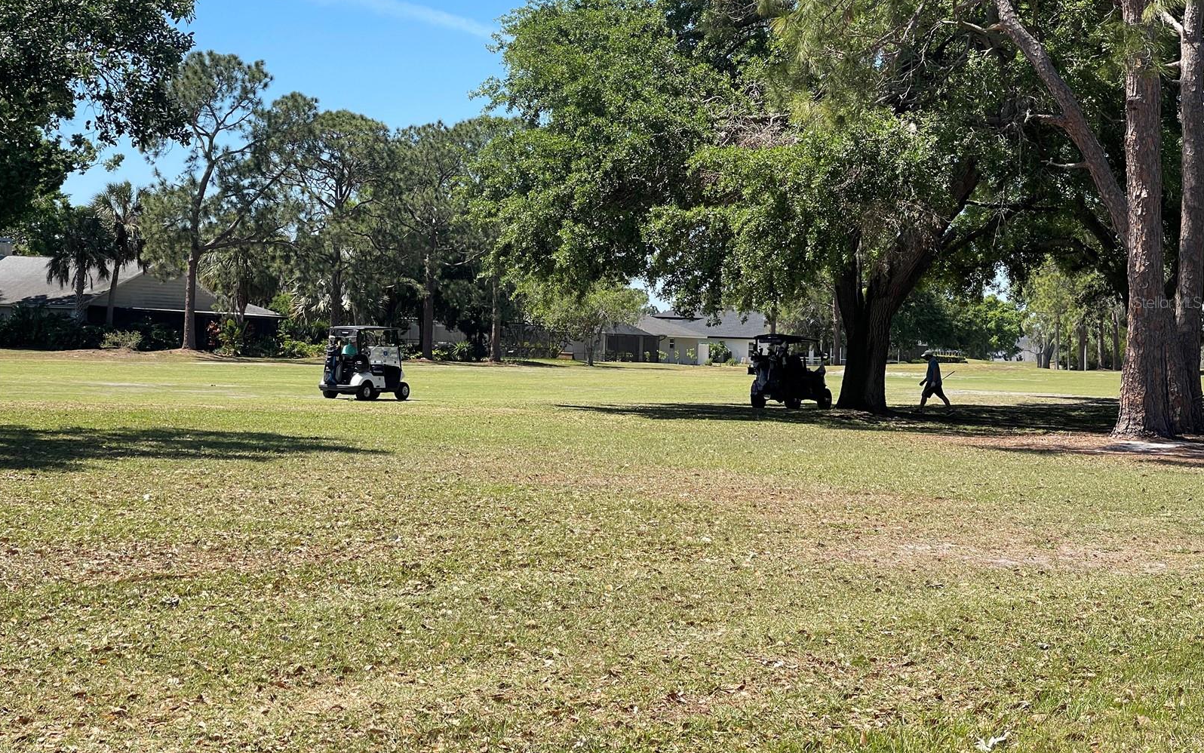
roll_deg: -2.4
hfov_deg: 30.2
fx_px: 2232
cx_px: 601
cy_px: 302
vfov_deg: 19.1
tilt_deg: -1.0
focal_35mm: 68
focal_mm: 7.5
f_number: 2.2
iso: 20
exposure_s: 1/769
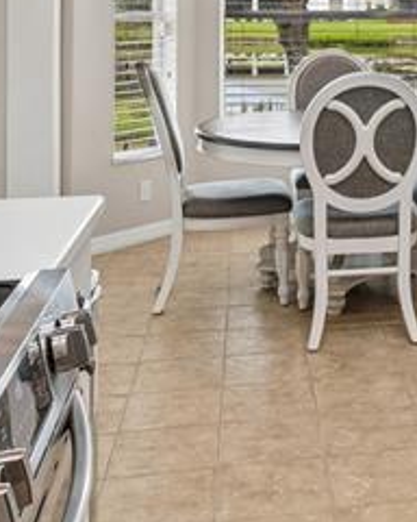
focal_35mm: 60
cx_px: 491
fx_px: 926
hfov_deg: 23.4
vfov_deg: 29.7
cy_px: 20
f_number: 7.1
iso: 100
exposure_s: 1/8
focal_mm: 10
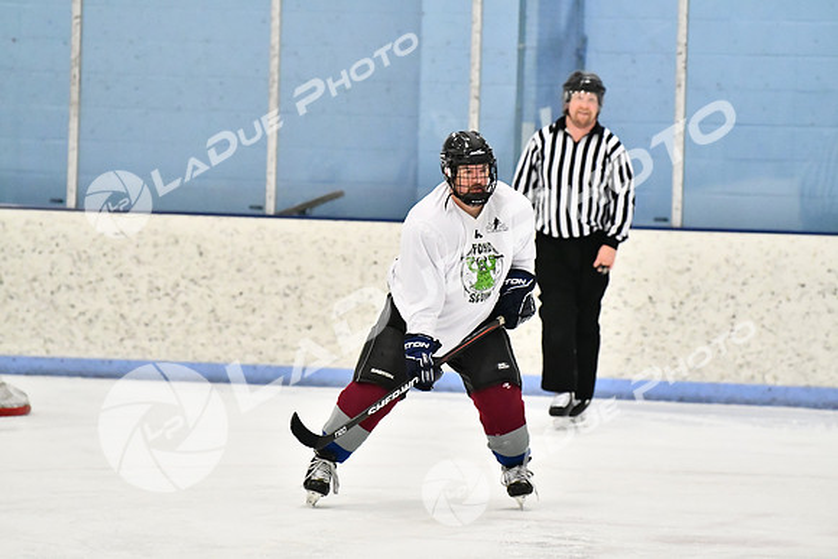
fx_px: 6286
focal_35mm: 270
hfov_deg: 7.6
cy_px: 280
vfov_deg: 5.1
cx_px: 419
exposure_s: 1/1250
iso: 6400
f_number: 3.2
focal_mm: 180
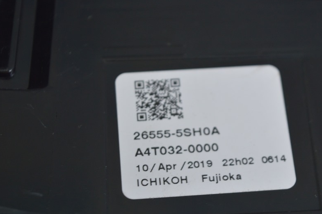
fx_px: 962
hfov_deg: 19.0
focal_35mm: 108
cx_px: 199
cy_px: 122
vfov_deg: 12.7
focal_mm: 55
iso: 400
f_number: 5.6
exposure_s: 1/20
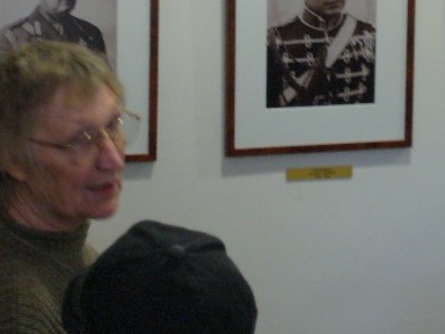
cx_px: 312
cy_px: 58
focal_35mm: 175
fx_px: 2250
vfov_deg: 8.5
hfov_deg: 11.3
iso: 200
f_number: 5
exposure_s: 1/10
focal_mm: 17.4
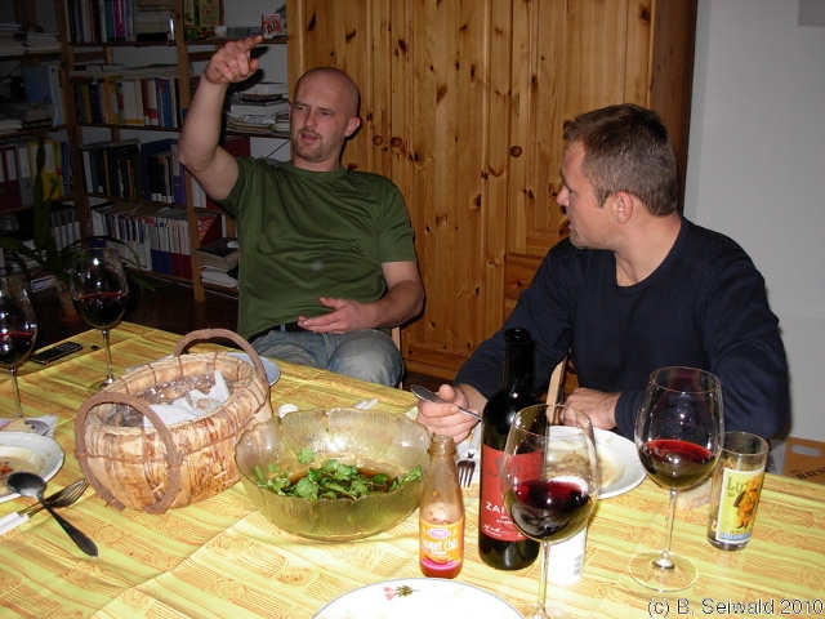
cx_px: 412
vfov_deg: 37.7
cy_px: 310
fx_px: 906
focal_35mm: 38
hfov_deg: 49.0
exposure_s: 1/29.3
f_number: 2.9
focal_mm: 6.3
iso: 102
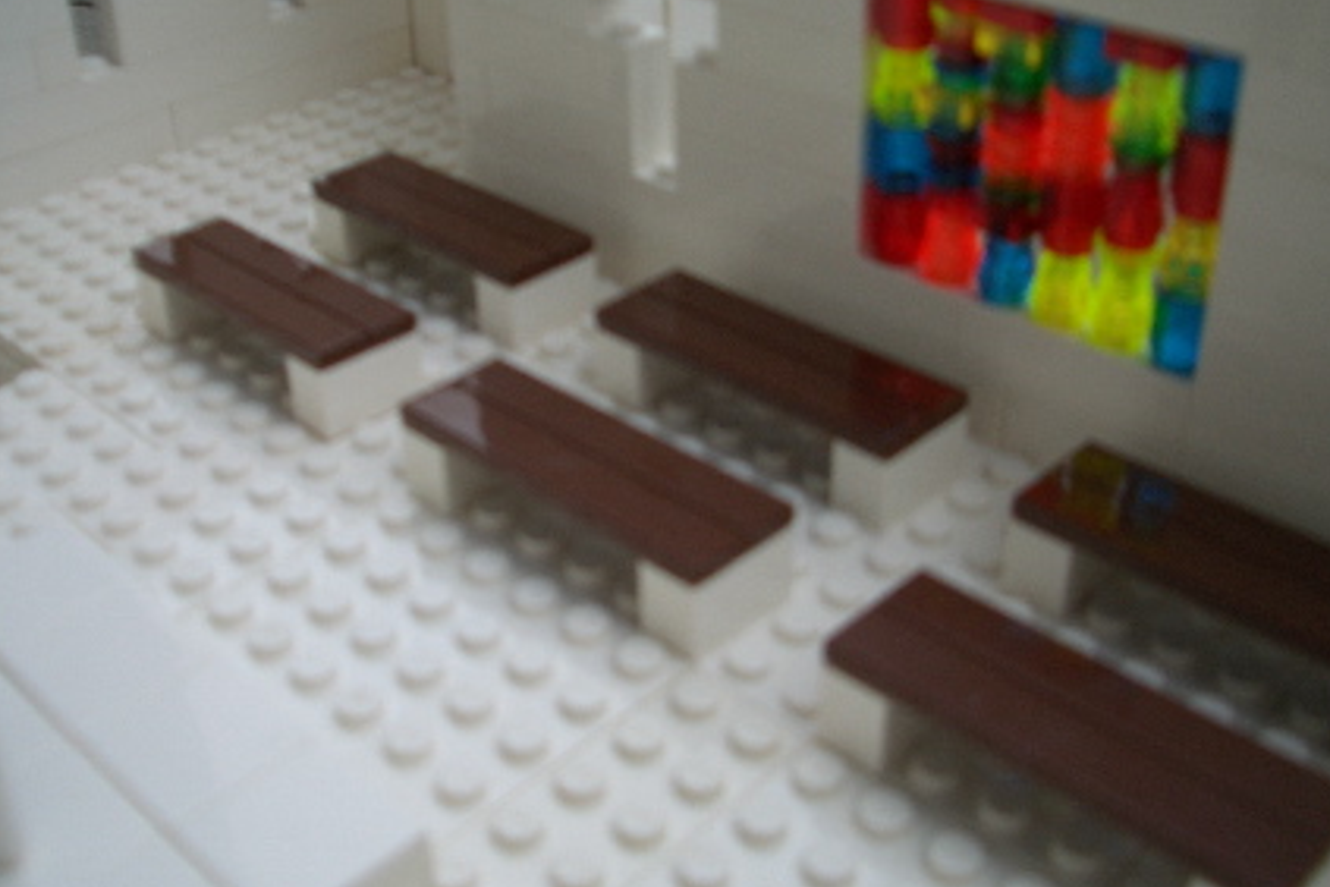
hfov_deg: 45.4
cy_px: 439
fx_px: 1588
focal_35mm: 43
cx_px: 648
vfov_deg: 31.2
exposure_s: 1/125
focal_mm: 5.8
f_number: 2.6
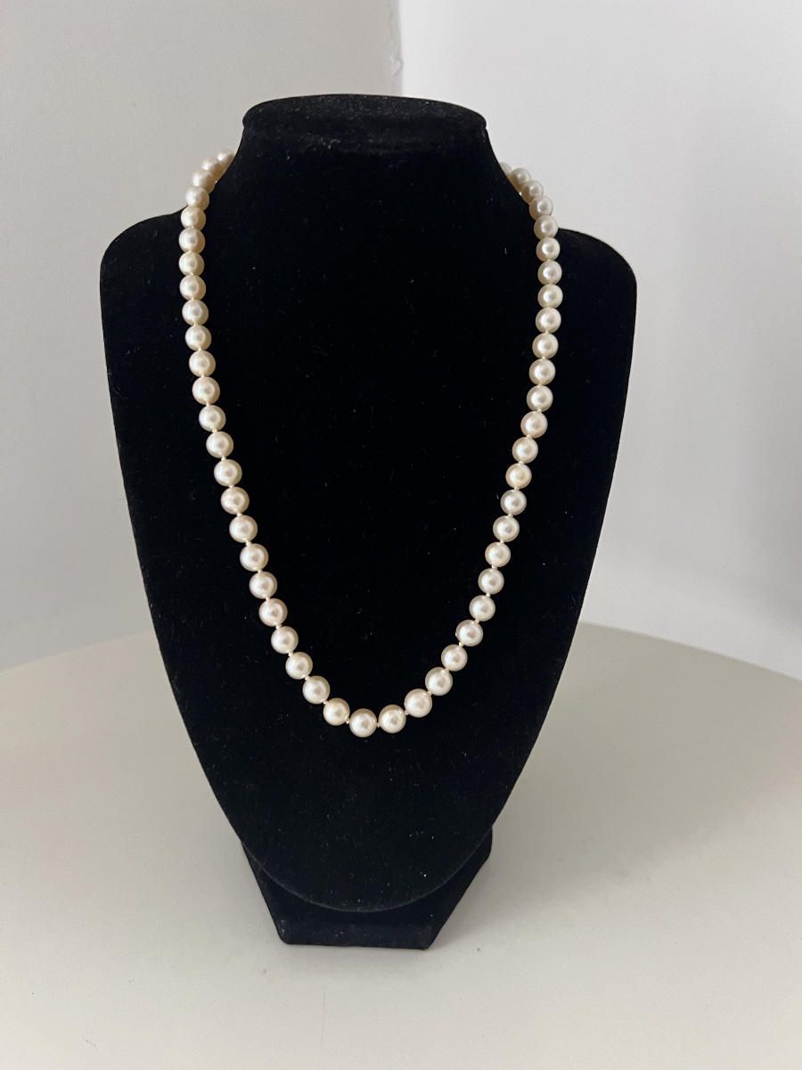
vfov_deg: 67.3
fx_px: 803
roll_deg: +0.1
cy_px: 535
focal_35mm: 26
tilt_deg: -28.0
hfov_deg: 53.1
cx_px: 401
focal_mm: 5.7
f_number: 1.5
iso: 320
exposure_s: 1/50
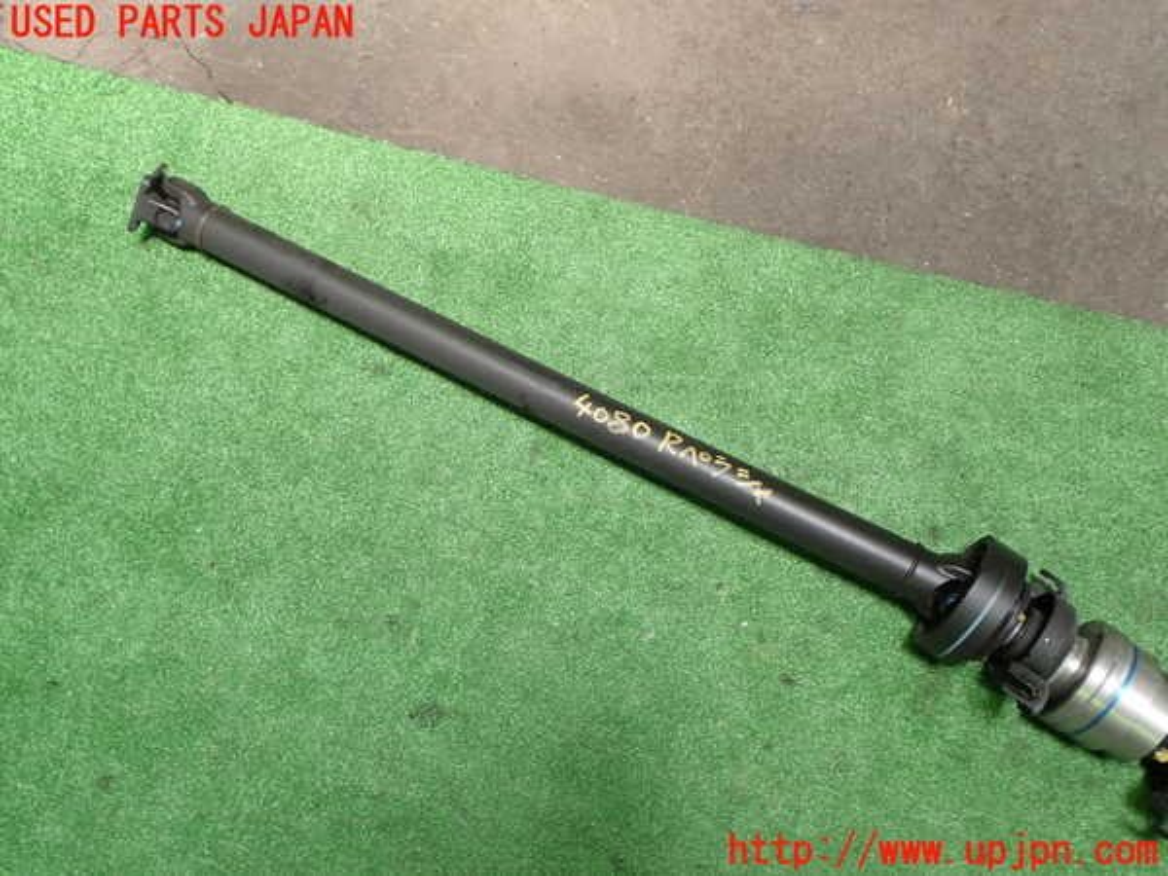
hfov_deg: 60.0
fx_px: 1012
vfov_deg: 46.8
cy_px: 438
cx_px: 584
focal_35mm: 30
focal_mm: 5.4
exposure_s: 1/40
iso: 200
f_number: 3.2
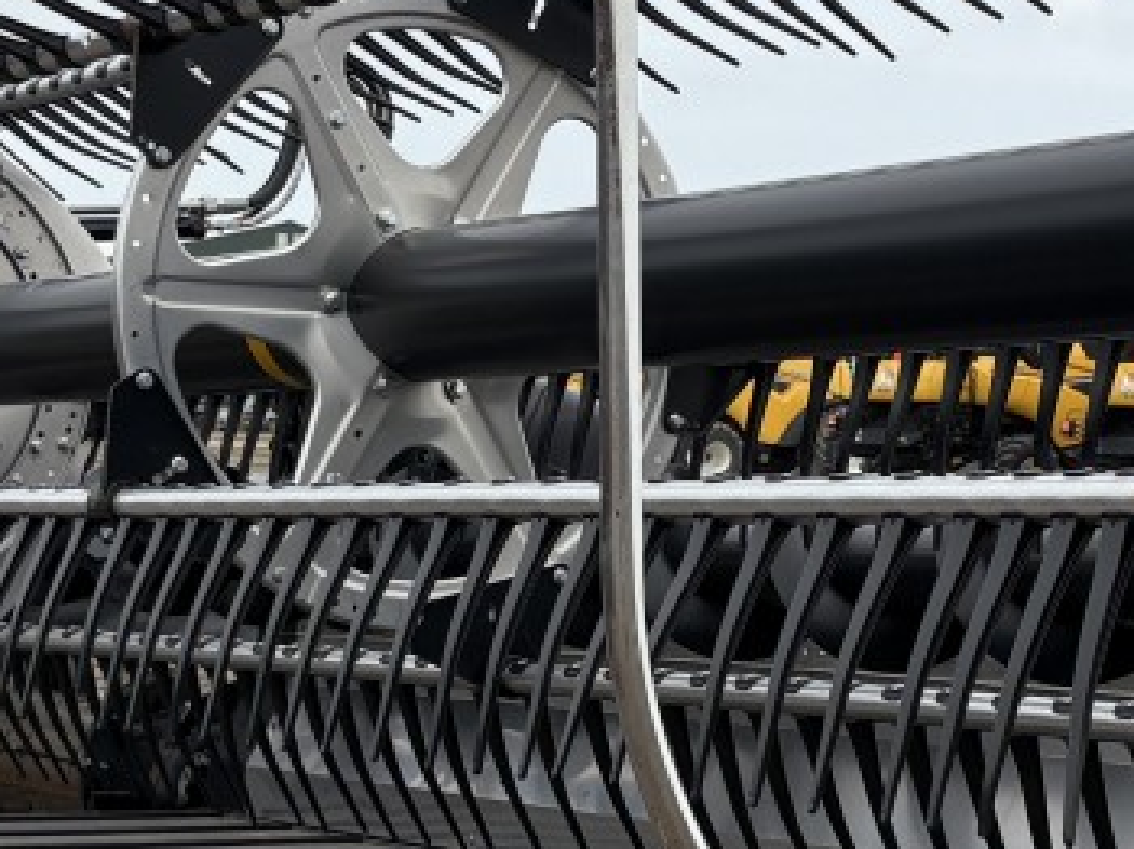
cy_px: 460
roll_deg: -1.0
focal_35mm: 107
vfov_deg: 13.8
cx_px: 804
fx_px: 3503
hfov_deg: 18.3
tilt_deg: -1.4
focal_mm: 5.96
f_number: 1.6
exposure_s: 1/3623
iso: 50
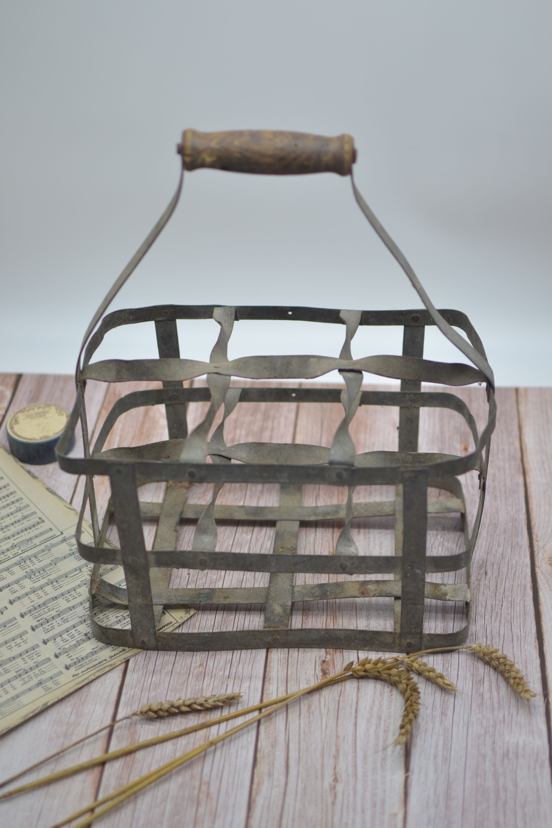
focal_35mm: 52
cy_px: 414
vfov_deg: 37.9
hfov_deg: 25.8
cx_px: 276
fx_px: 1207
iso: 100
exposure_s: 1/500
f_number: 1.8
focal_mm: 35
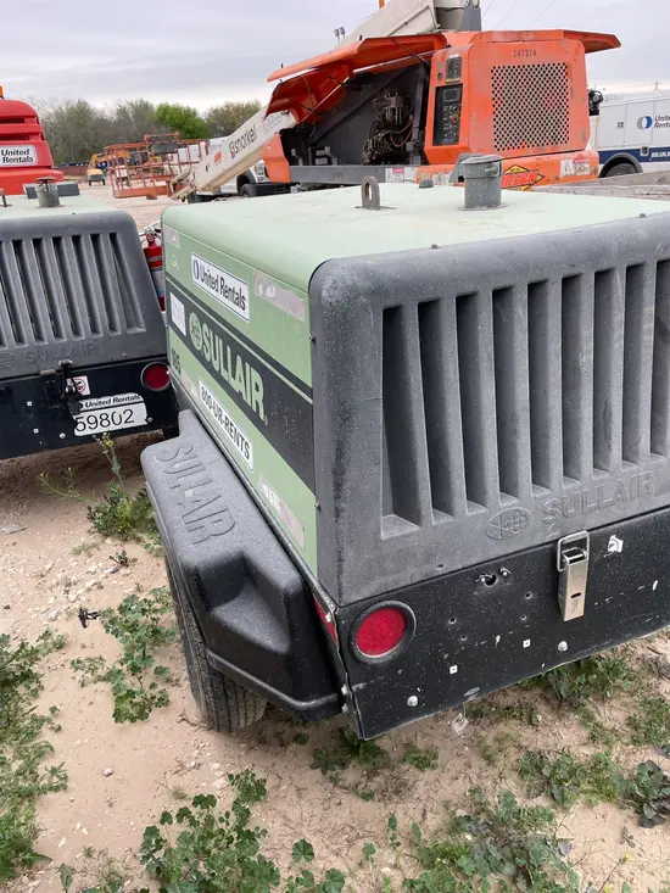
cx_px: 335
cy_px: 446
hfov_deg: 53.1
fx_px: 671
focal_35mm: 26
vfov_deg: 67.3
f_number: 1.6
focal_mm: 4.2
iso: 50
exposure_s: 1/121
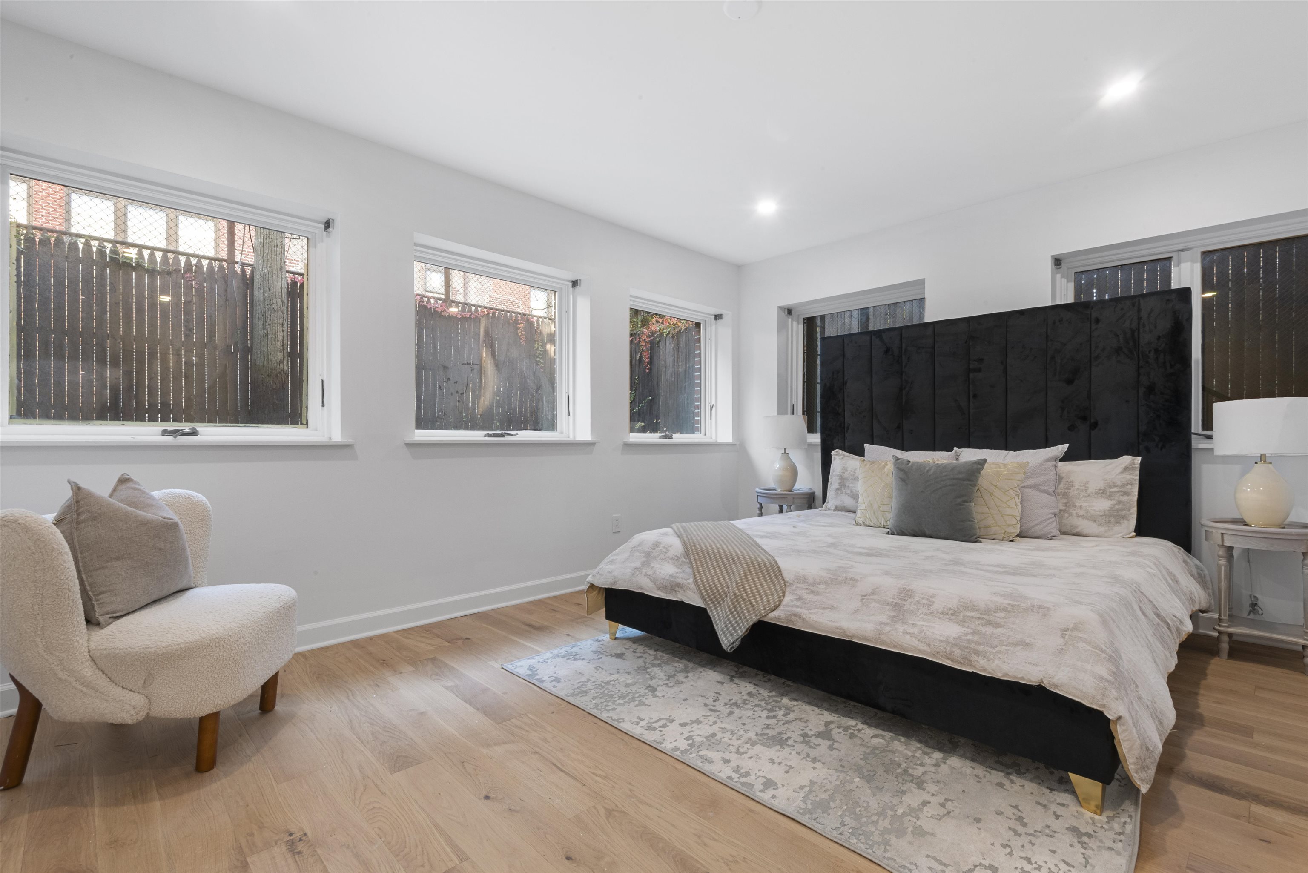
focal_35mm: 16
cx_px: 654
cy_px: 436
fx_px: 581
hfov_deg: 96.7
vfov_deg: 73.8
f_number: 18
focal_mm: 16
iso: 400
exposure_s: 1.3
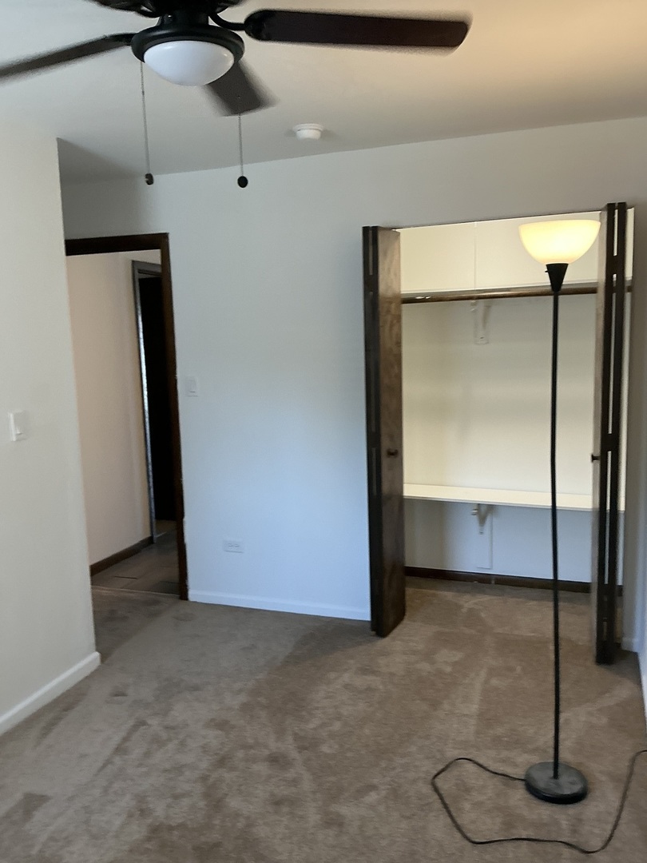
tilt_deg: -4.2
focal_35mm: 28
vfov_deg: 63.4
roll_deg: +1.1
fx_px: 698
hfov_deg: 49.7
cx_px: 324
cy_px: 432
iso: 100
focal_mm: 3
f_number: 1.8
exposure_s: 1/60
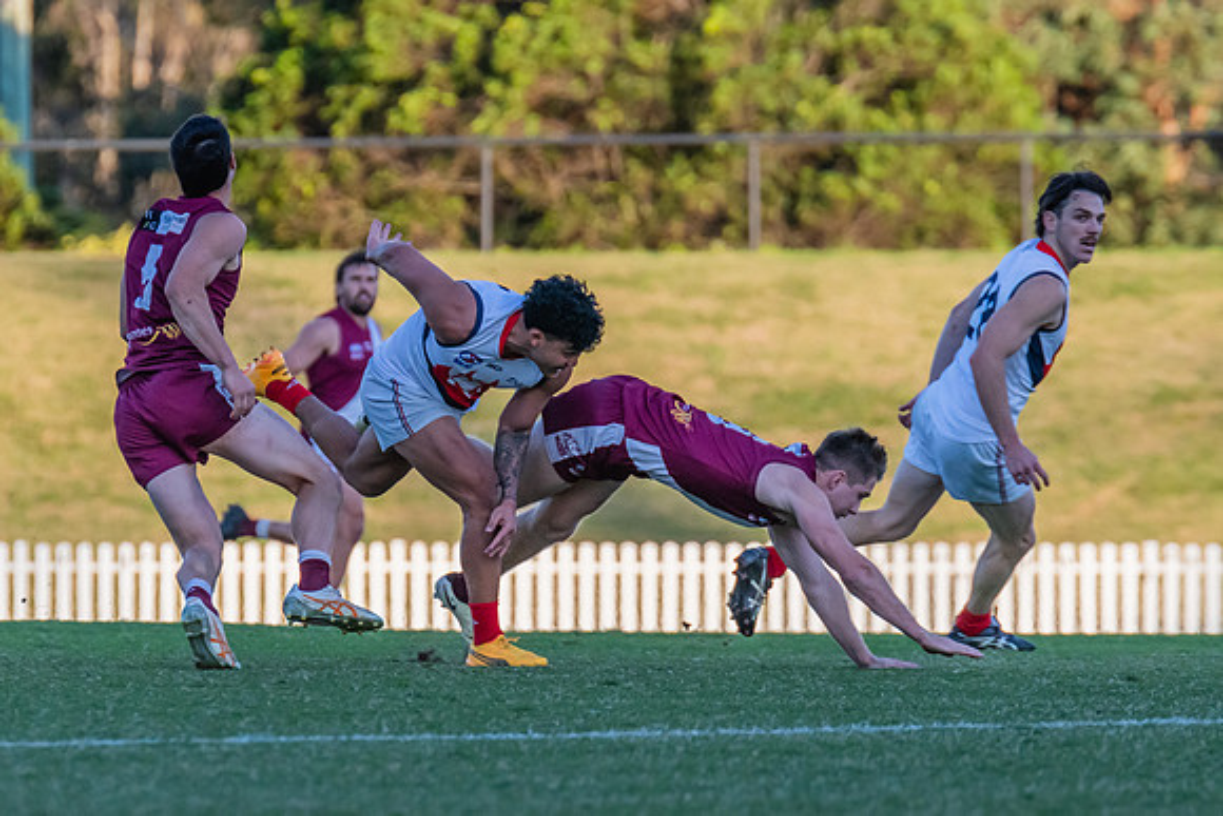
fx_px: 24414
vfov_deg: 1.9
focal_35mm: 719
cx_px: 509
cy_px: 551
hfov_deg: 2.9
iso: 800
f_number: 8
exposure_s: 1/1250
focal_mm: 420
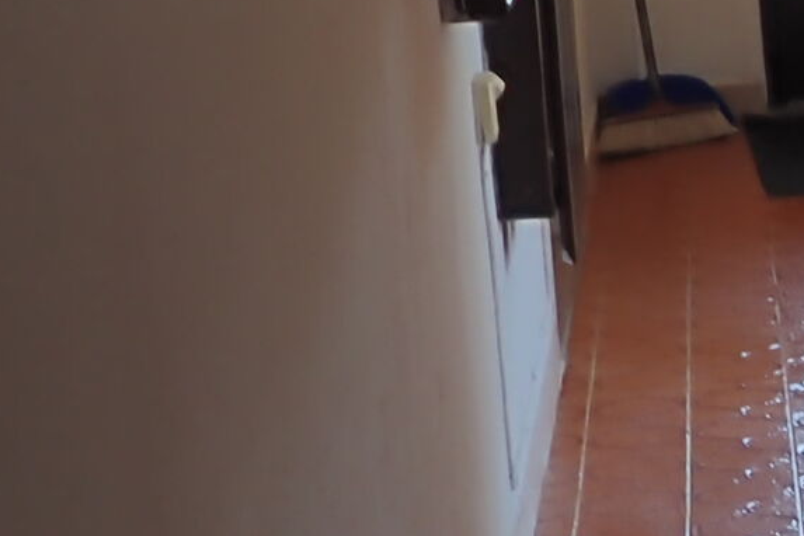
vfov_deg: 10.8
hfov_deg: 14.2
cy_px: 128
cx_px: 1461
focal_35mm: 127
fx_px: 2836
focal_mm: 4.5
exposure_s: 1/50
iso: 200
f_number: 2
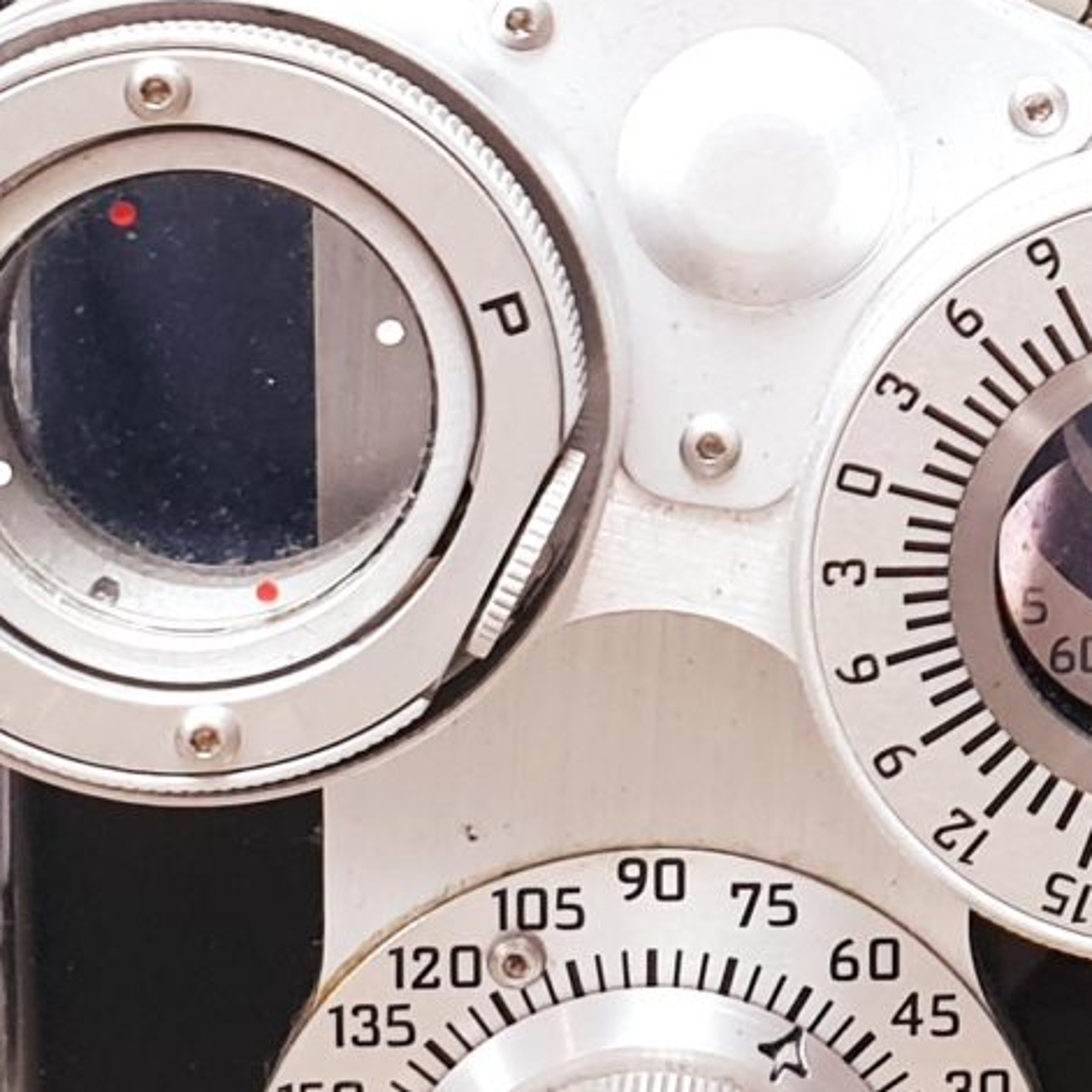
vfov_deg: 13.6
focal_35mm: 125
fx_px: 4461
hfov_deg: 13.4
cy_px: -183
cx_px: 1456
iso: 125
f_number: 2.4
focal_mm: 4.3
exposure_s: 1/50
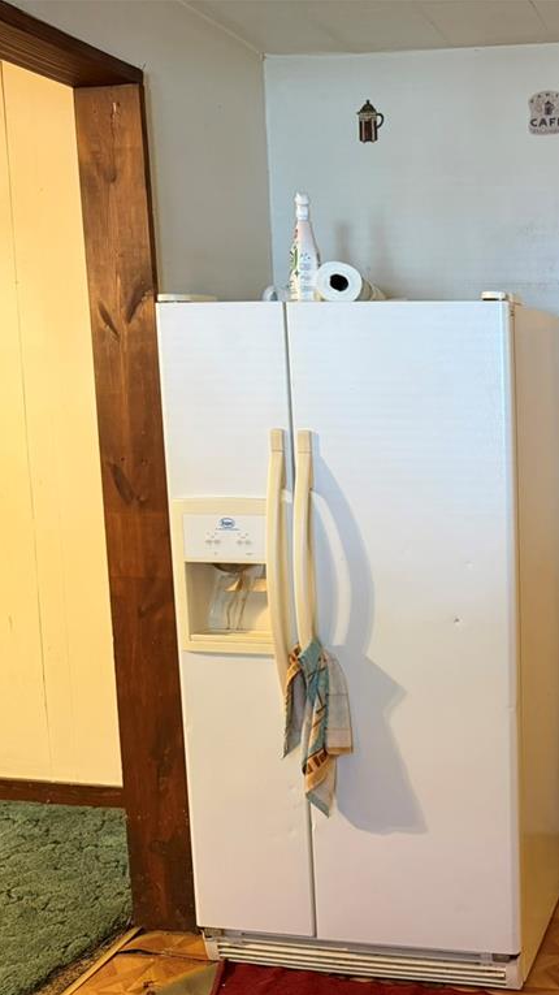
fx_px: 923
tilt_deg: -8.1
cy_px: 498
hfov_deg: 30.1
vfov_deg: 56.6
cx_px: 620
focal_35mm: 35
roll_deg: +0.4
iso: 400
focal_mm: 6.76
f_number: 1.78
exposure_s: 1/60
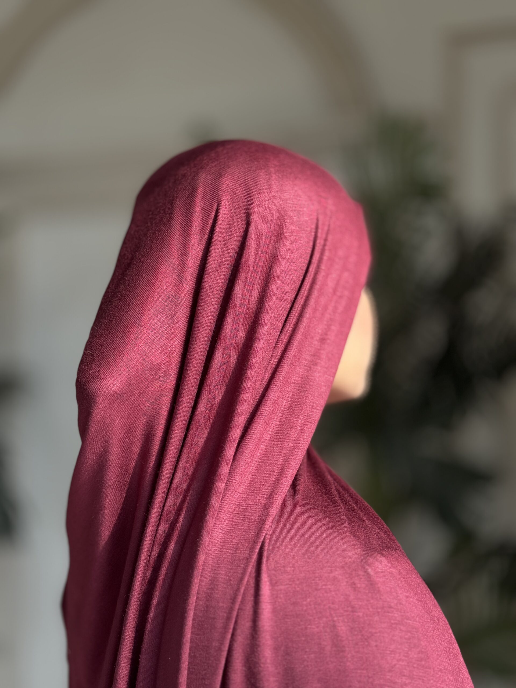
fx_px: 954
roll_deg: +0.6
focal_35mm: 48
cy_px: 344
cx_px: 258
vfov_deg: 39.7
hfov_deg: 30.3
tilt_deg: +1.0
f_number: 1.78
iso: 64
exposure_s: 1/1560
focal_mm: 6.76
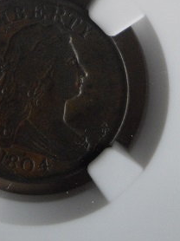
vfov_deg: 18.1
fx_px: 722
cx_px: 40
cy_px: -36
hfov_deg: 14.1
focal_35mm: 104
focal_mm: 7.9
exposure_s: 1/80
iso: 200
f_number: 2.8
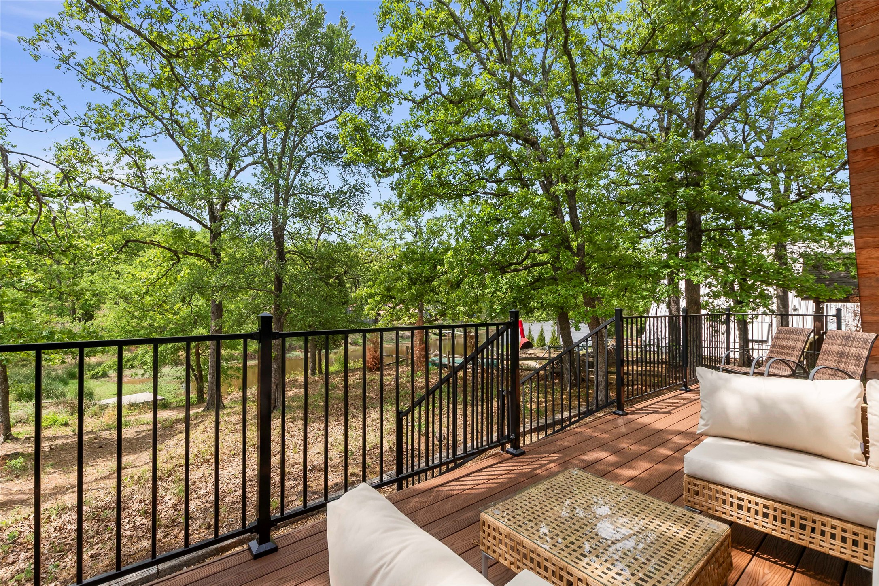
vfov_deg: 77.3
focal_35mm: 15
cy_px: 293
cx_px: 440
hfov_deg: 100.4
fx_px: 366
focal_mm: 10
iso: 100
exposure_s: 1/400
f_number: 8
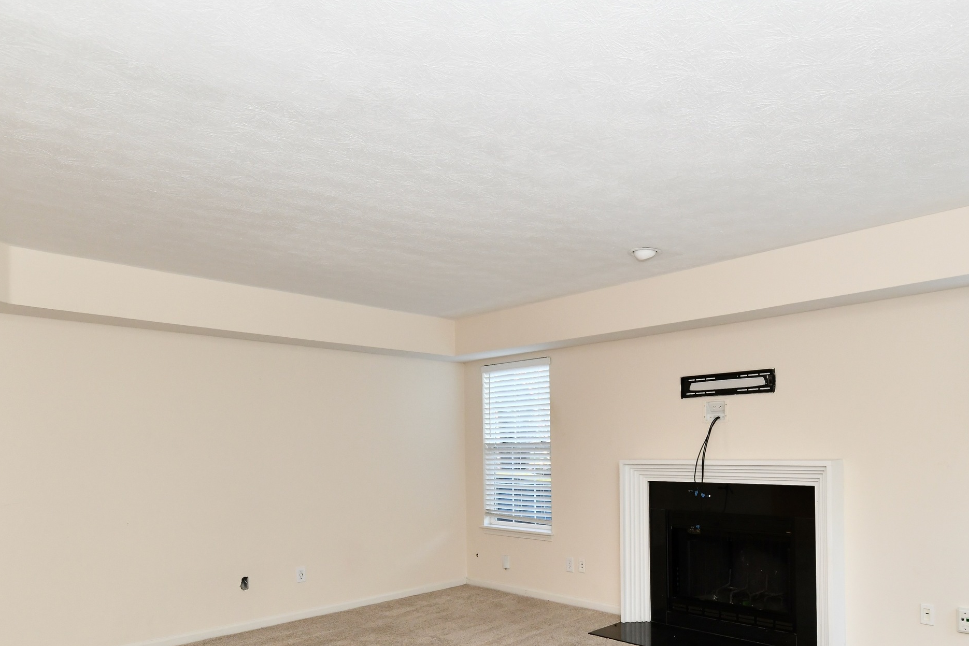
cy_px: 458
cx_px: 611
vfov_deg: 53.4
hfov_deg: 74.7
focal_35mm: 23
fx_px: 619
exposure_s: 1/60
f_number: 6.3
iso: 640
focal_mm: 14
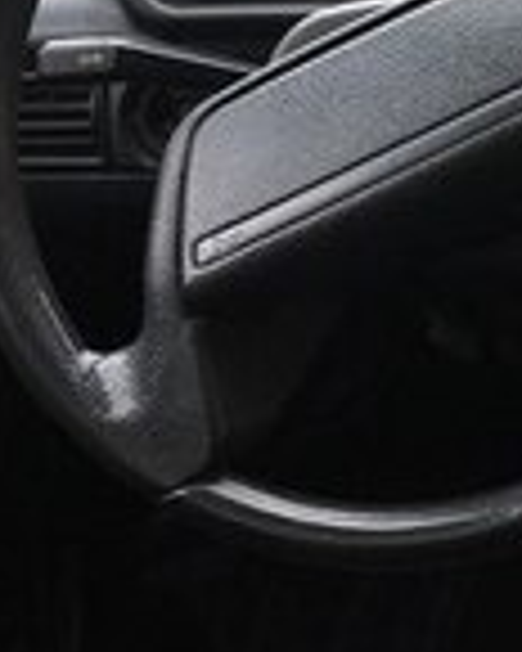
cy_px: 182
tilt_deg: -20.6
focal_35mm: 129
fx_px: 2491
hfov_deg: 10.8
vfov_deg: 14.9
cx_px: 1071
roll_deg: +0.8
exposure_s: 1/212
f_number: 2.2
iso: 25
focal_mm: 4.15
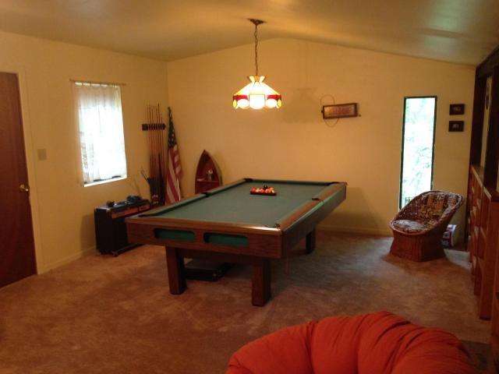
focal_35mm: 33
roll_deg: +1.1
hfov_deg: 55.4
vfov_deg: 42.9
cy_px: 187
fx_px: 476
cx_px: 250
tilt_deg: -8.3
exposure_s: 1/20
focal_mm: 4.12
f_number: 2.4
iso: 250
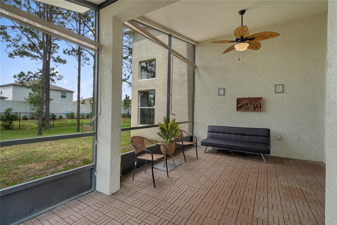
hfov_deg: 96.7
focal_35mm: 16
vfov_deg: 73.7
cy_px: 112
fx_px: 150
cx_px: 168
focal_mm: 16
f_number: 9
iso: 320
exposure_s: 1/160
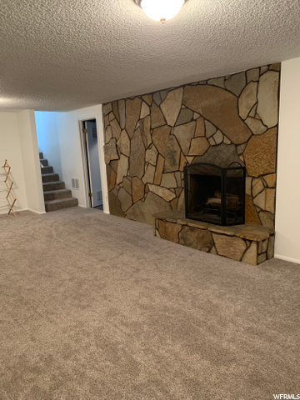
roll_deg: +1.4
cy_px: 200
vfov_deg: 67.3
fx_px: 300
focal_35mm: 26
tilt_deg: -11.7
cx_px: 150
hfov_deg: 53.1
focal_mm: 4.25
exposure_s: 1/30
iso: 320
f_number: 1.8
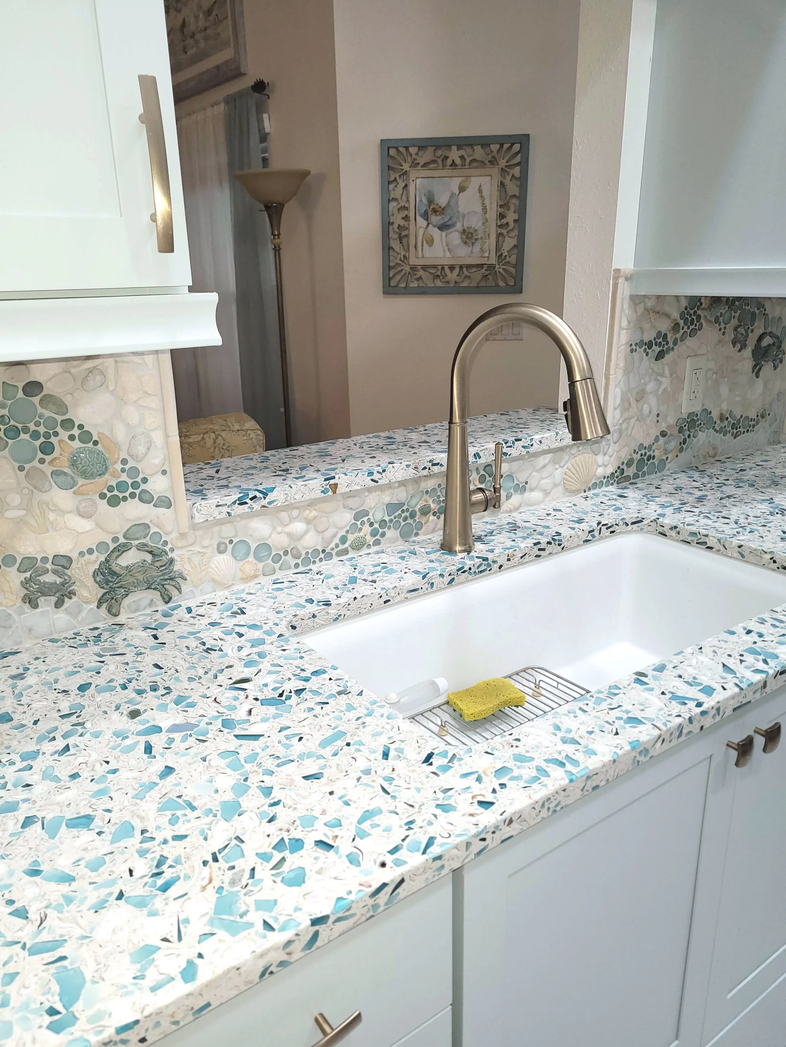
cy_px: 524
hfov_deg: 53.1
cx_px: 393
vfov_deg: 67.3
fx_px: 787
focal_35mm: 26
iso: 125
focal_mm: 5.4
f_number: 1.8
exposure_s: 1/60
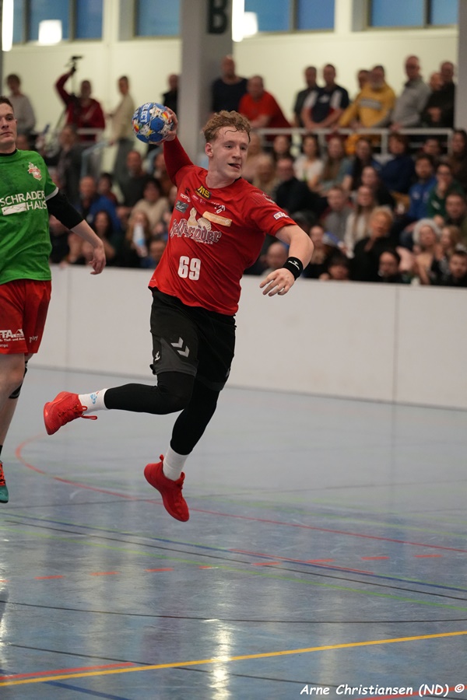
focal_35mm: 143
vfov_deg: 14.3
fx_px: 2782
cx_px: 234
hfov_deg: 9.6
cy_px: 350
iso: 8000
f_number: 2.8
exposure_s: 1/1250
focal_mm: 143
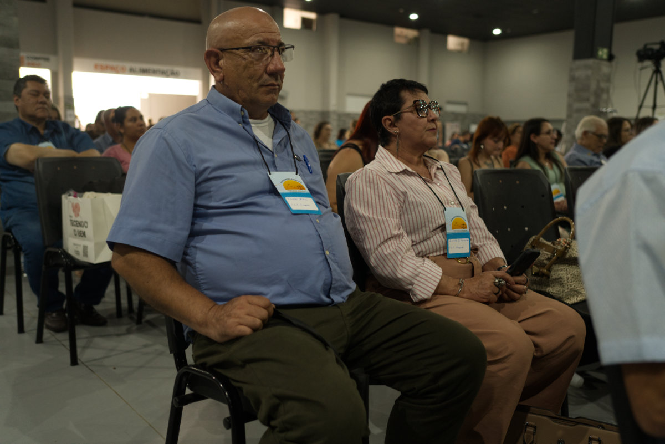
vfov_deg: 37.9
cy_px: 222
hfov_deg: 54.4
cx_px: 332
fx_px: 647
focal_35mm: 35
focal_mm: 35
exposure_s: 1/100
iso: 2000
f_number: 2.8
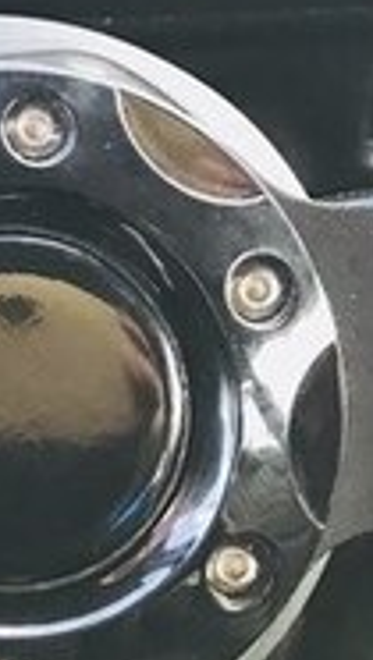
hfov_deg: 11.0
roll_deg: +2.0
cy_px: -80
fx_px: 1894
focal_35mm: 108
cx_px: -114
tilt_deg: -26.8
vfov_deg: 18.9
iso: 32
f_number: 1.8
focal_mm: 3.99
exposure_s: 1/30
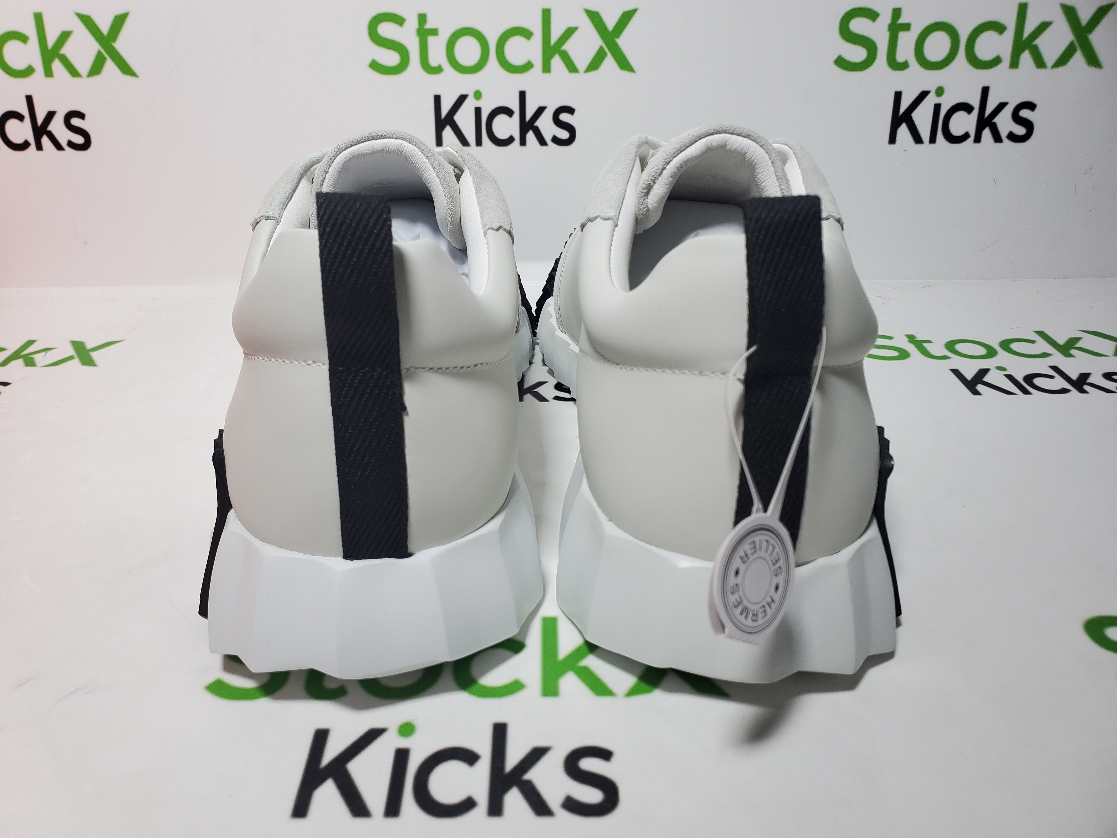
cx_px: 558
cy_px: 419
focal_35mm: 26
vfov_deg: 53.1
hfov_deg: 67.3
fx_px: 839
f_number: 2.4
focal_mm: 4.3
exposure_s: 1/206
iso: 50
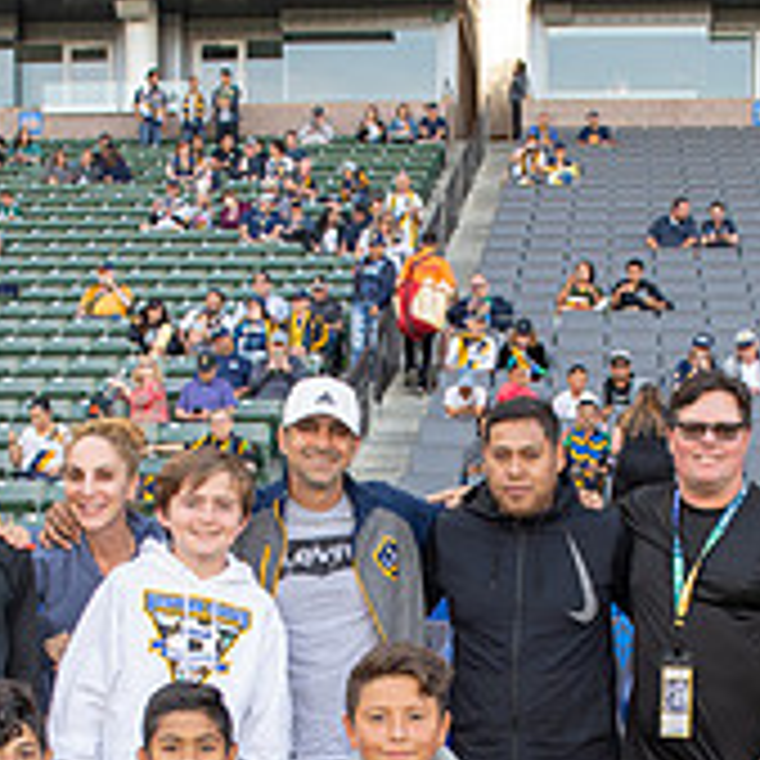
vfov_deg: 21.3
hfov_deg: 21.9
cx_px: 427
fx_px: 1962
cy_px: 713
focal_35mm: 79
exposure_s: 1/125
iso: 200
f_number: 5.6
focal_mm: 27
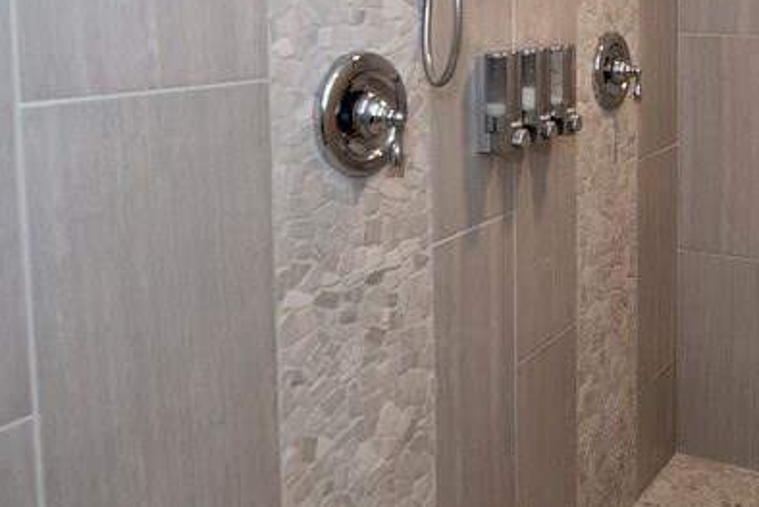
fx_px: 823
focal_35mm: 39
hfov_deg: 46.1
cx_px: 641
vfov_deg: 33.0
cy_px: 80
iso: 800
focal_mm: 15
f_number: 3.2
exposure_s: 1/250
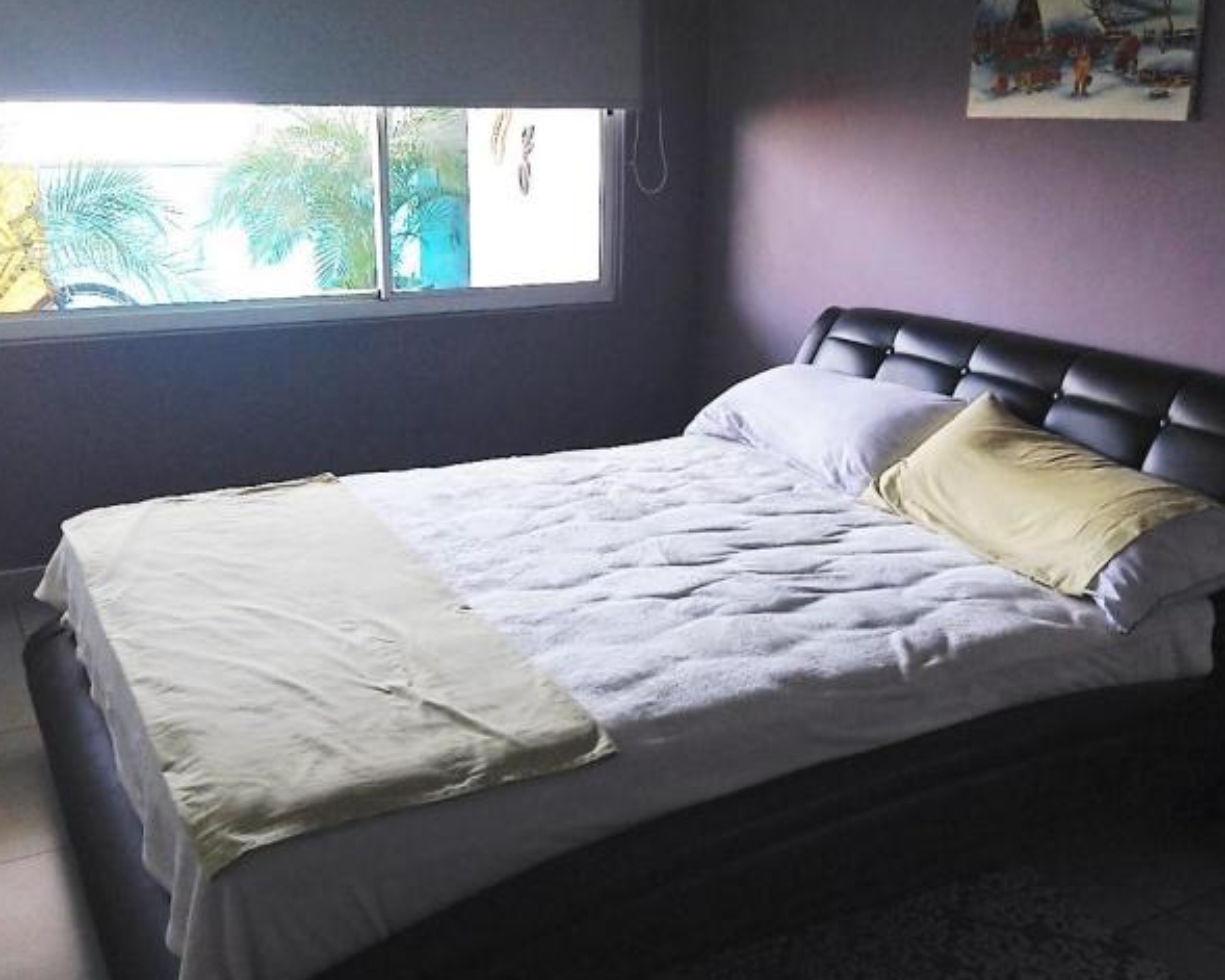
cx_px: 605
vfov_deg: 42.2
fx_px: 1269
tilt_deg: -17.6
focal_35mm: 35
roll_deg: +1.4
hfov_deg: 51.5
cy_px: 487
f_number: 2.4
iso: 50
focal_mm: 4.12
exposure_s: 1/60
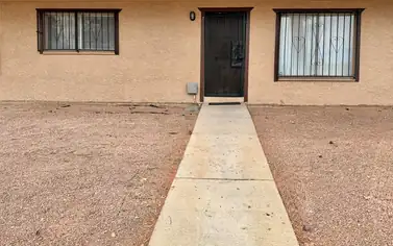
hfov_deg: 68.3
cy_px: 105
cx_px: 206
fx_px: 289
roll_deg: -1.7
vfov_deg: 45.9
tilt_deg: -3.8
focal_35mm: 27
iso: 80
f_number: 1.78
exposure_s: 1/1812
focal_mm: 6.76
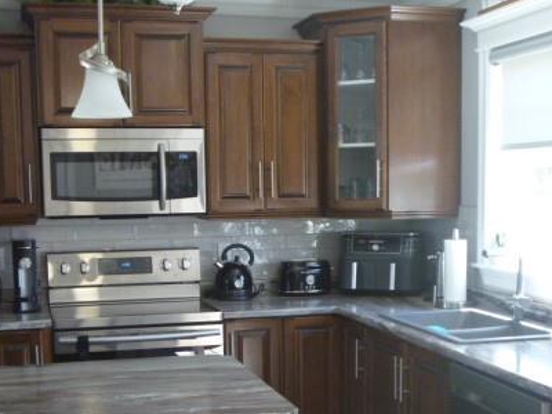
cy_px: 308
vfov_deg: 25.8
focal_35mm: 56
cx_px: 290
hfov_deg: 34.3
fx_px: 893
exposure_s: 1/30
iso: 400
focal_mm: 6.3
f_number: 3.5
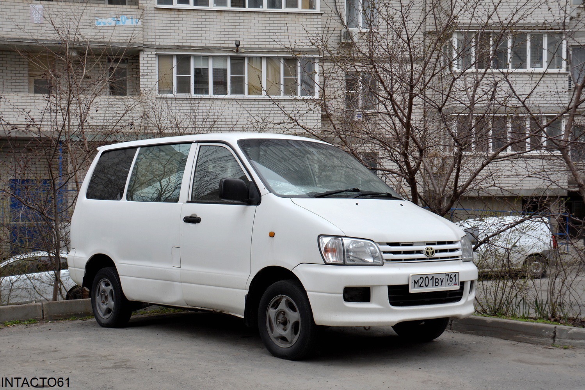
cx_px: 292
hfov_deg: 41.1
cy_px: 195
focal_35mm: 48
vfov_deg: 28.1
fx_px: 780
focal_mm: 32
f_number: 5.6
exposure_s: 1/125
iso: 200
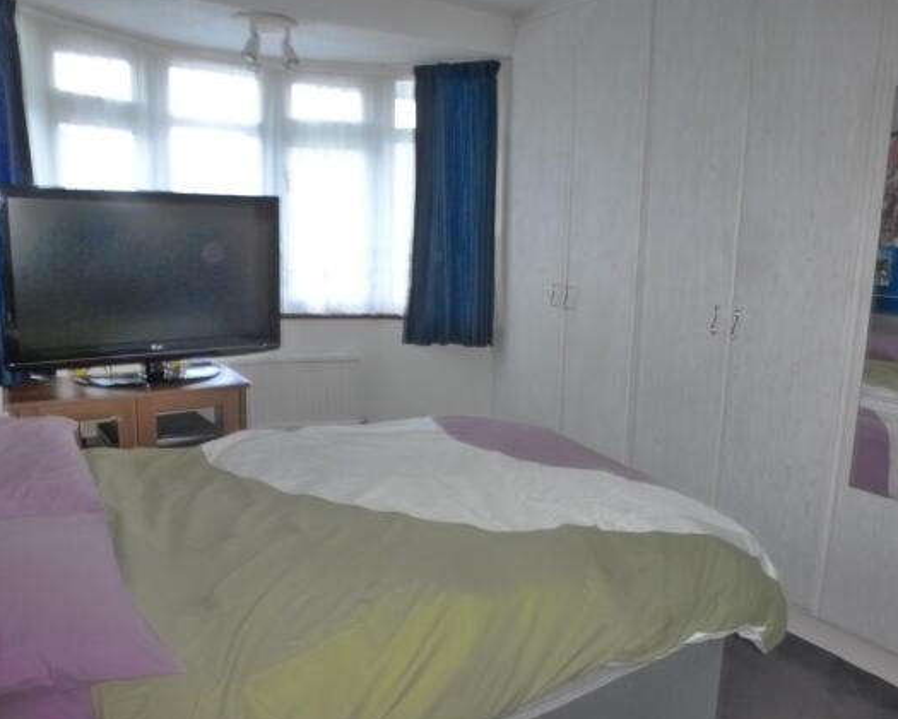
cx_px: 466
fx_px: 691
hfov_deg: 66.0
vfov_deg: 54.9
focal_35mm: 26
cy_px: 364
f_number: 3.3
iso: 400
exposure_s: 1/2
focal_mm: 4.3
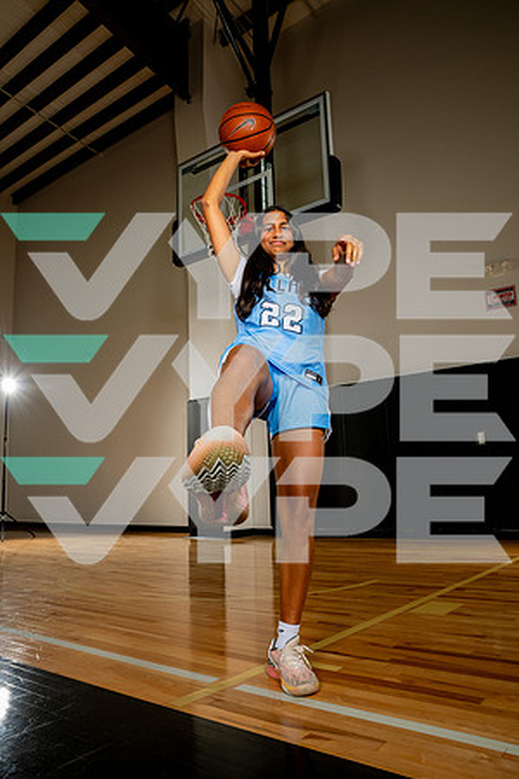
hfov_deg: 49.6
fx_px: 562
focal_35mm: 26
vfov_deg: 69.4
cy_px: 390
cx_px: 260
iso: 250
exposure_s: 1/500
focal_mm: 26
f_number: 8
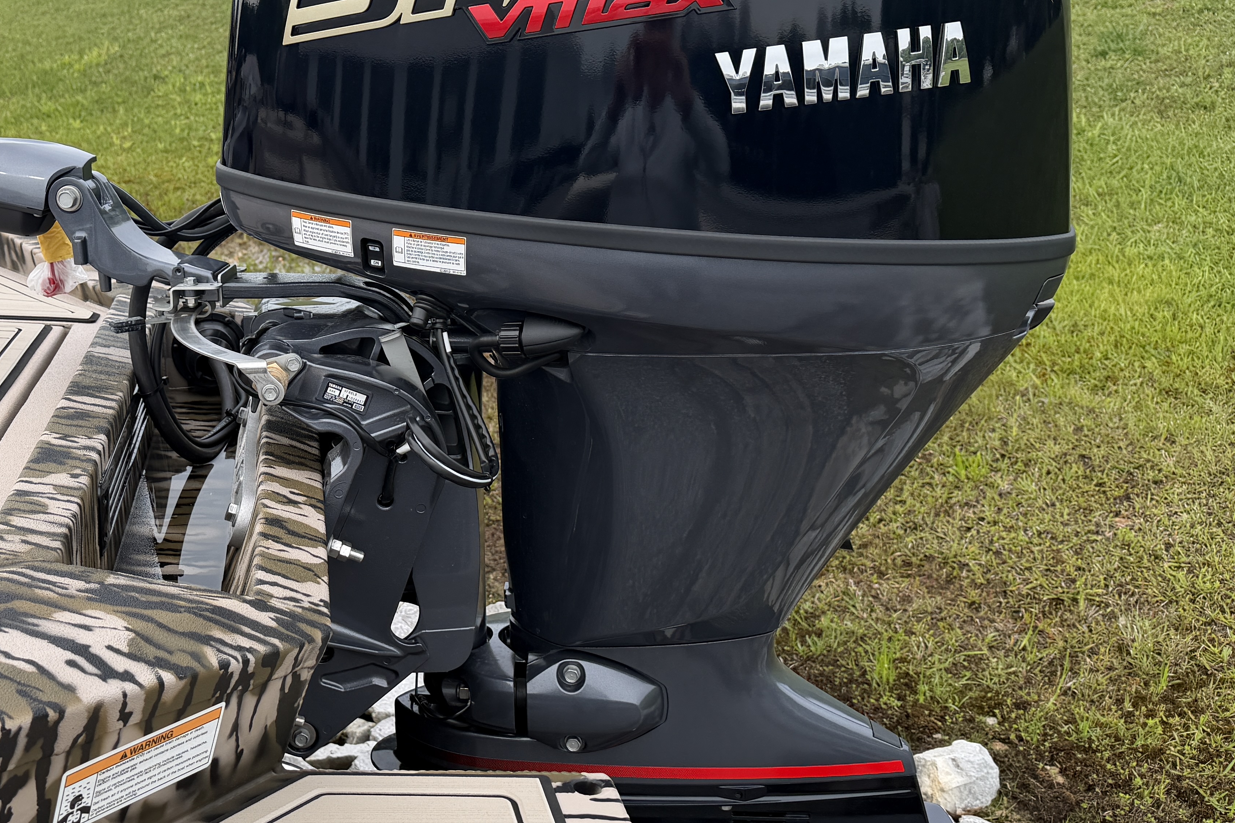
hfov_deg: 45.2
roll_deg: +2.4
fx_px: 1441
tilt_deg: -16.3
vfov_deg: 31.8
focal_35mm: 42
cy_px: 348
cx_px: 343
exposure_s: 1/1653
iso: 80
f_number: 1.78
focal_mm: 6.76
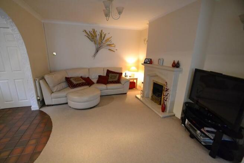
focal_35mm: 15
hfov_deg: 100.4
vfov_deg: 77.3
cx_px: 122
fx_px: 102
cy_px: 82
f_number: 3.5
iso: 3200
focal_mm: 10
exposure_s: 1/50
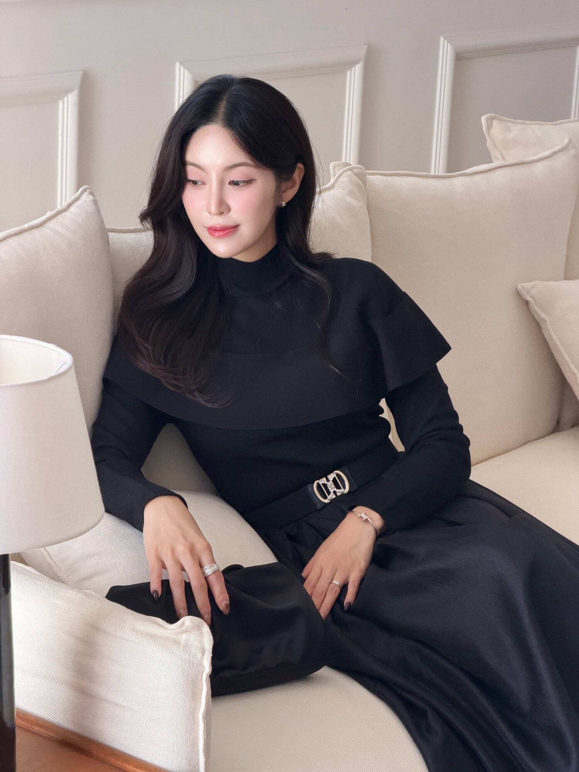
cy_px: 386
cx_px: 290
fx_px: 2230
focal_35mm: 100
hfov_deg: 14.8
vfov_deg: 19.6
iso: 320
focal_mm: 16.89
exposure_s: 1/121
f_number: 2.8
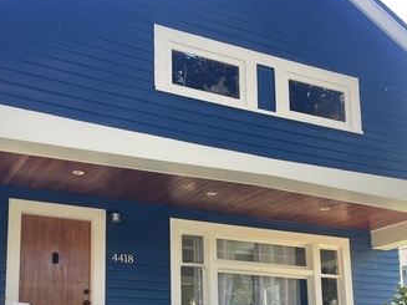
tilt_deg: +11.4
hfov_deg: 36.2
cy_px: 253
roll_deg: +2.0
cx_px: 185
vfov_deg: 26.9
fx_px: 623
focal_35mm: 53
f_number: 1.6
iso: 32
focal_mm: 4.2
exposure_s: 1/144
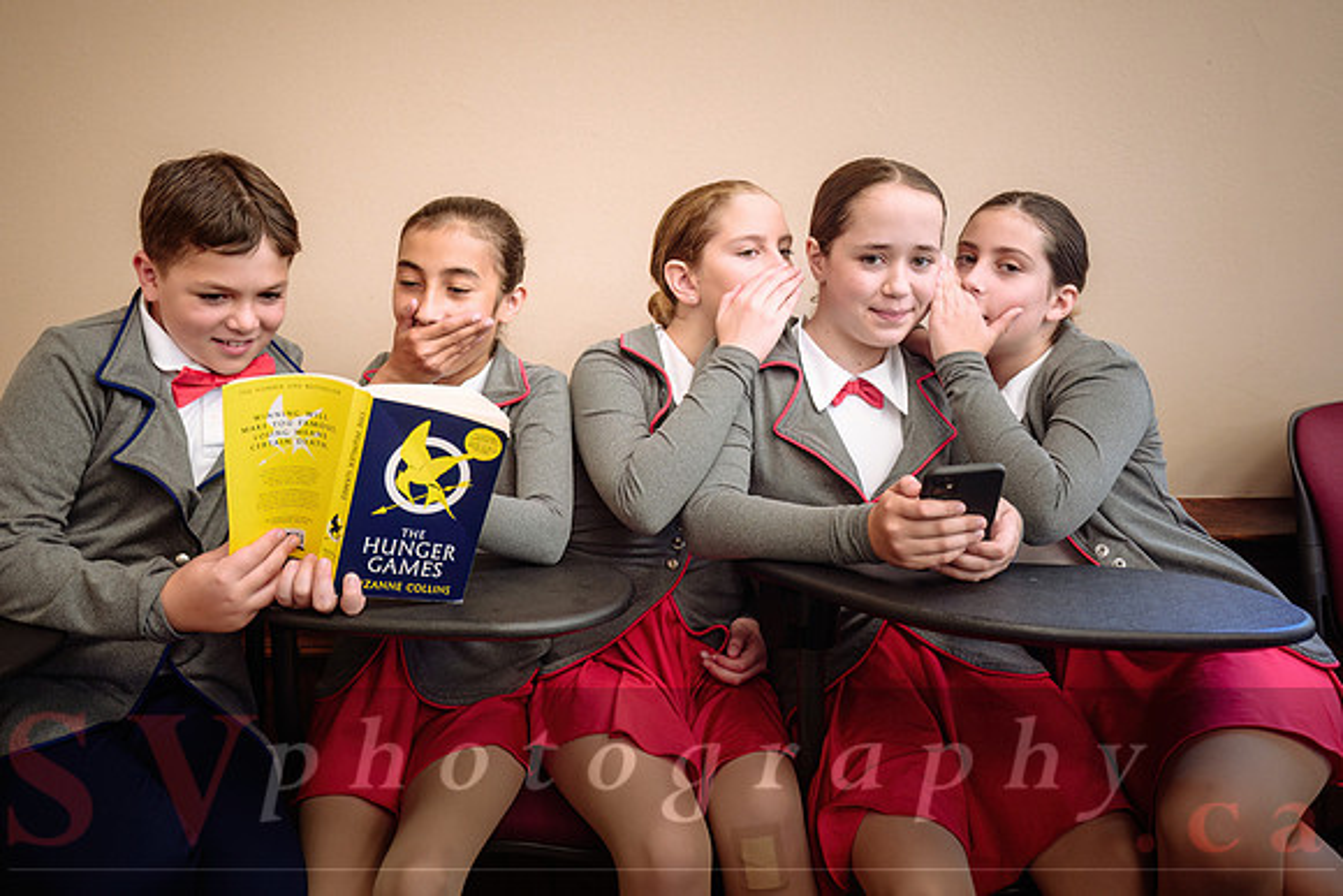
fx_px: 1220
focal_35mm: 33
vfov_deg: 40.3
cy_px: 382
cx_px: 646
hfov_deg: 57.7
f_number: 3.2
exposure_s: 1/125
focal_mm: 28.5
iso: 500
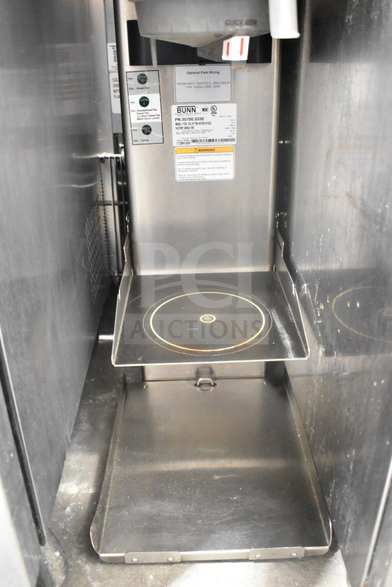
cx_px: 196
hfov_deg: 41.7
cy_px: 294
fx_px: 514
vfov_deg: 59.5
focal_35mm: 32
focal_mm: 21
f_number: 3.8
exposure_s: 1/30
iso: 6400
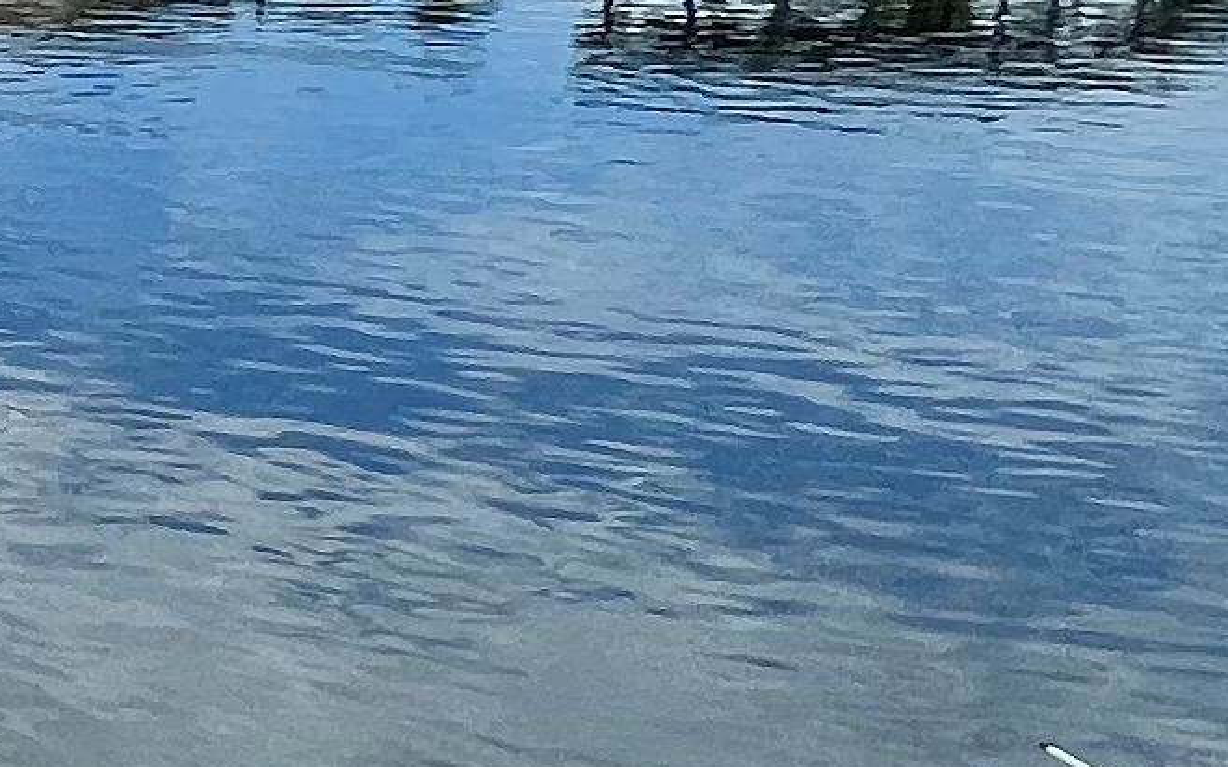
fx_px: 2811
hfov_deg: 13.4
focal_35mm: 84
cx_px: -2034
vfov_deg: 15.4
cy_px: 152
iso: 32
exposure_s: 1/2370
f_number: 1.8
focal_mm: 1.57
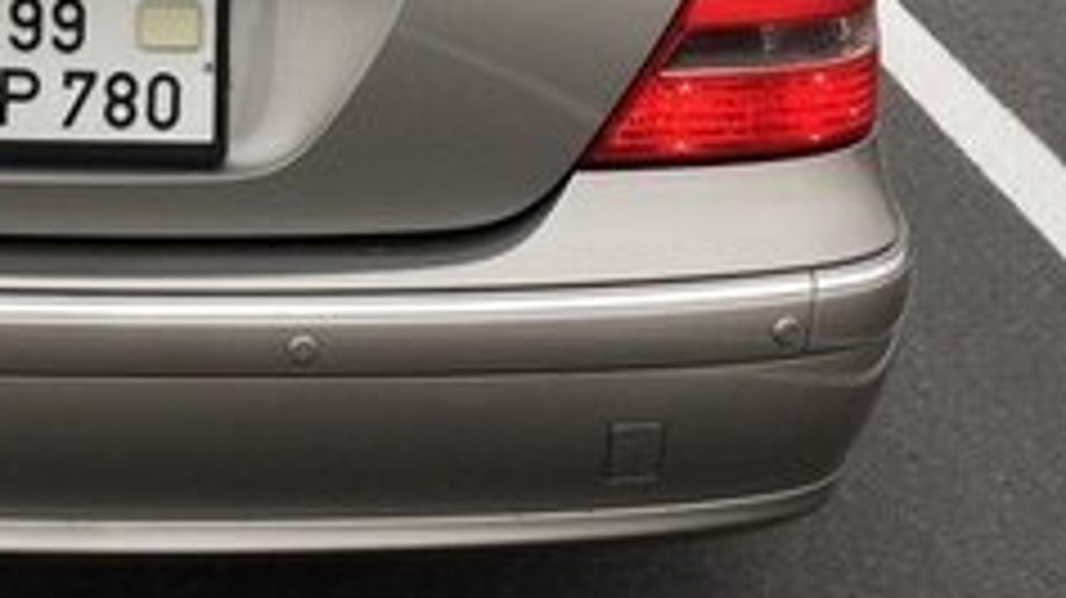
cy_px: -119
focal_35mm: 88
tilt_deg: -14.0
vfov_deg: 13.4
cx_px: 63
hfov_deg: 23.4
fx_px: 2486
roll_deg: -0.7
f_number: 2.2
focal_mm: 4.15
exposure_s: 1/152
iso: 32
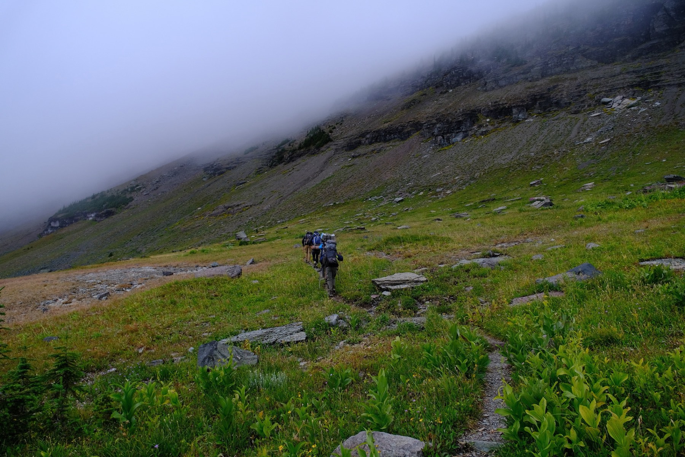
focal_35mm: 27
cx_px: 342
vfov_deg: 47.9
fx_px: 514
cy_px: 228
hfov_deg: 67.4
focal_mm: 18
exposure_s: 1/800
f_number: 3.6
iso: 320
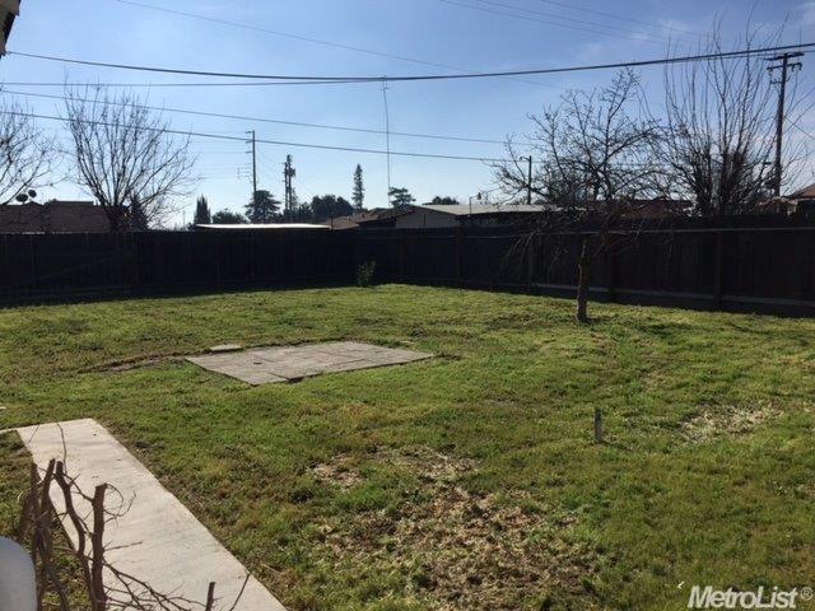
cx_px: 408
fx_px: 683
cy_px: 306
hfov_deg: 61.7
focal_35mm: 29
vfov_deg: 48.2
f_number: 2.2
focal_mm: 4.15
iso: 32
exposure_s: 1/4950
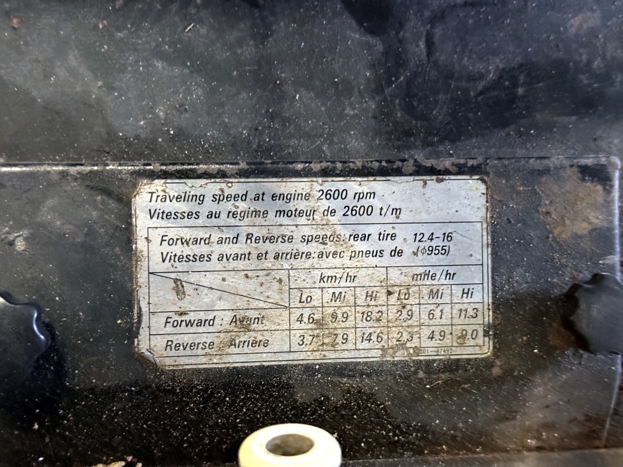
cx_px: 312
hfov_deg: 39.7
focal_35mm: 48
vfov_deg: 30.3
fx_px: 864
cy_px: 234
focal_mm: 6.76
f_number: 1.78
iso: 800
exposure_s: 1/25
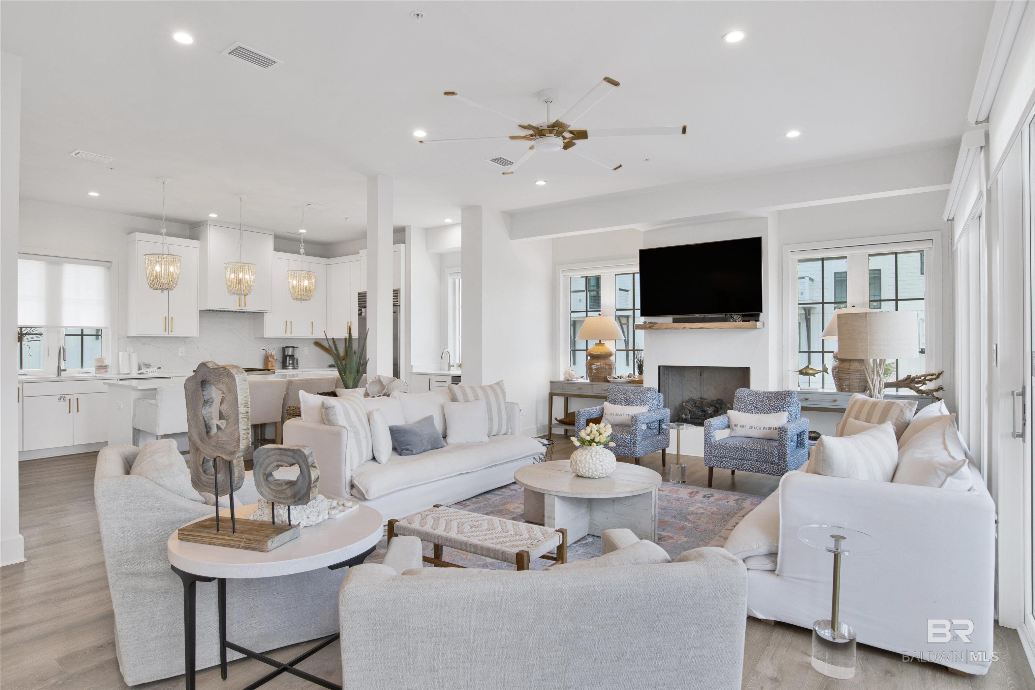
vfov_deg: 67.4
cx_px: 518
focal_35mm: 18
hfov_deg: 90.0
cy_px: 345
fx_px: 517
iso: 200
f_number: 11
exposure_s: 1/80
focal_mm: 18
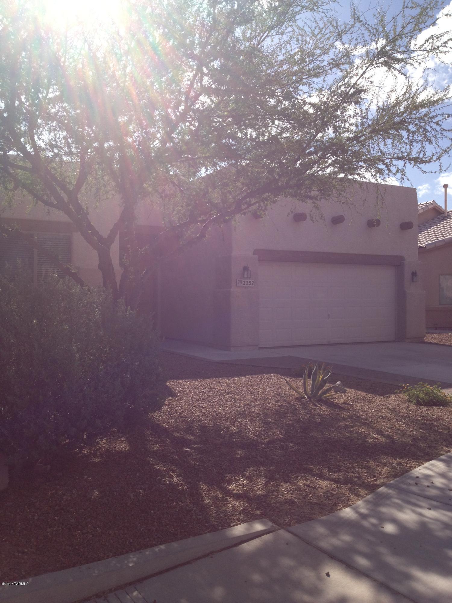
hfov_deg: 40.7
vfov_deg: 52.6
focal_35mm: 35
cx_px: 226
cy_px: 302
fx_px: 609
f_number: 2.4
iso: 50
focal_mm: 4.28
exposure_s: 1/1972
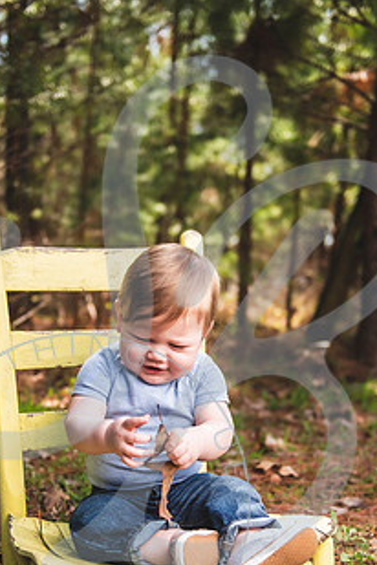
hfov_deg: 26.5
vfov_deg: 38.6
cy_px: 364
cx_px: 163
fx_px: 801
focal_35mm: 51
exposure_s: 1/640
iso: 100
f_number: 2.8
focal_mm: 35
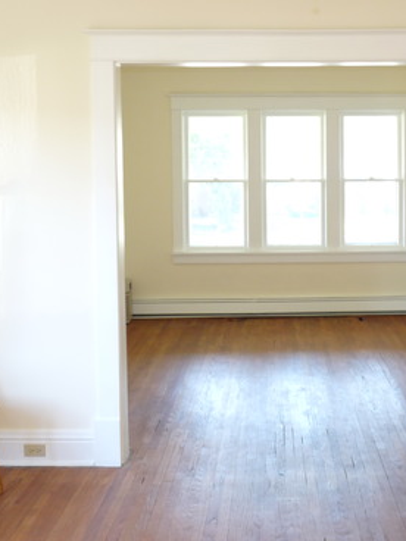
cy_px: 200
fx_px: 735
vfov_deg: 40.1
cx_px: 300
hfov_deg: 30.4
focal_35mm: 47
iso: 100
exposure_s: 1/10
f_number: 2.8
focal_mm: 4.8
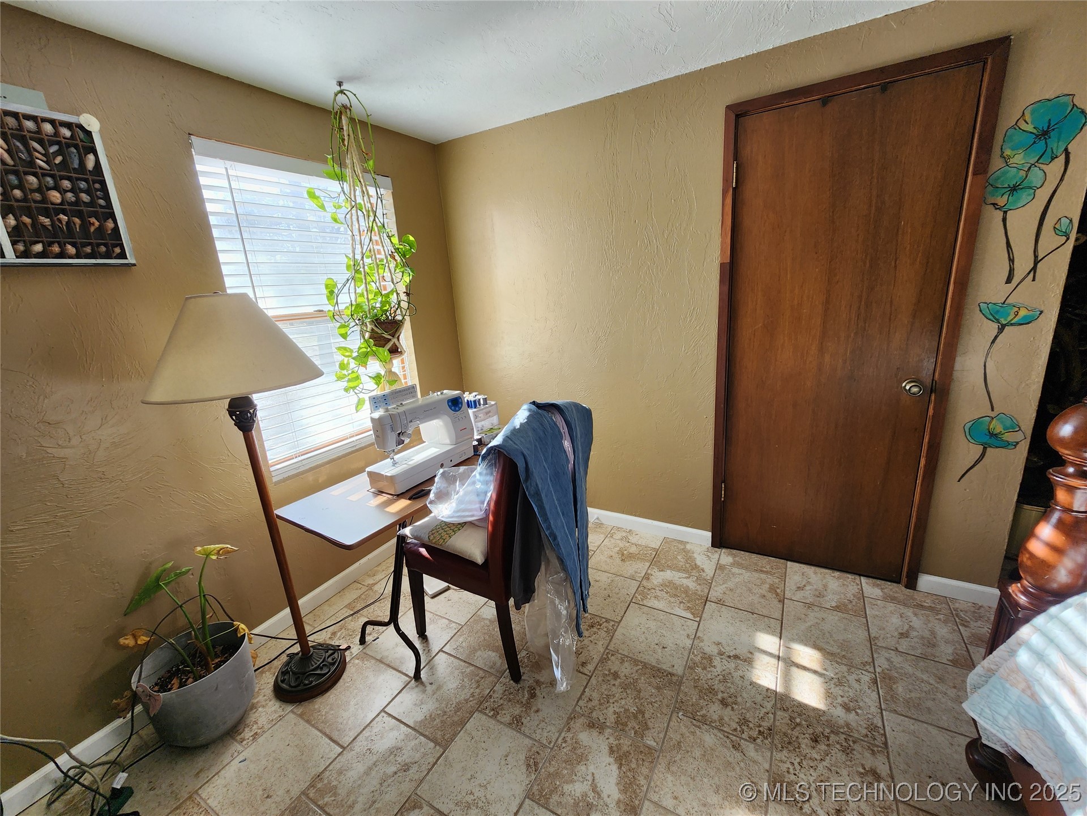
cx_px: 544
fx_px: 408
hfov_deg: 106.2
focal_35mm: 13
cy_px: 408
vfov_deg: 89.9
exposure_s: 1/60
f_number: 2.2
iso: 80
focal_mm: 2.2
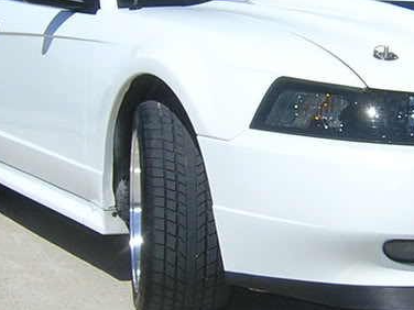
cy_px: 137
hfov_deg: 19.8
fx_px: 1172
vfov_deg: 15.1
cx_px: 323
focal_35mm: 98
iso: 141
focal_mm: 4.7
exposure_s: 1/856
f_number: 5.2
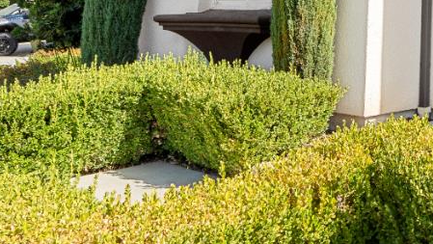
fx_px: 563
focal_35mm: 49
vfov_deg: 22.9
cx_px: 531
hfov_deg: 33.4
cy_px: -28
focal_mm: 14
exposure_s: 1/400
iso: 80
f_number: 9
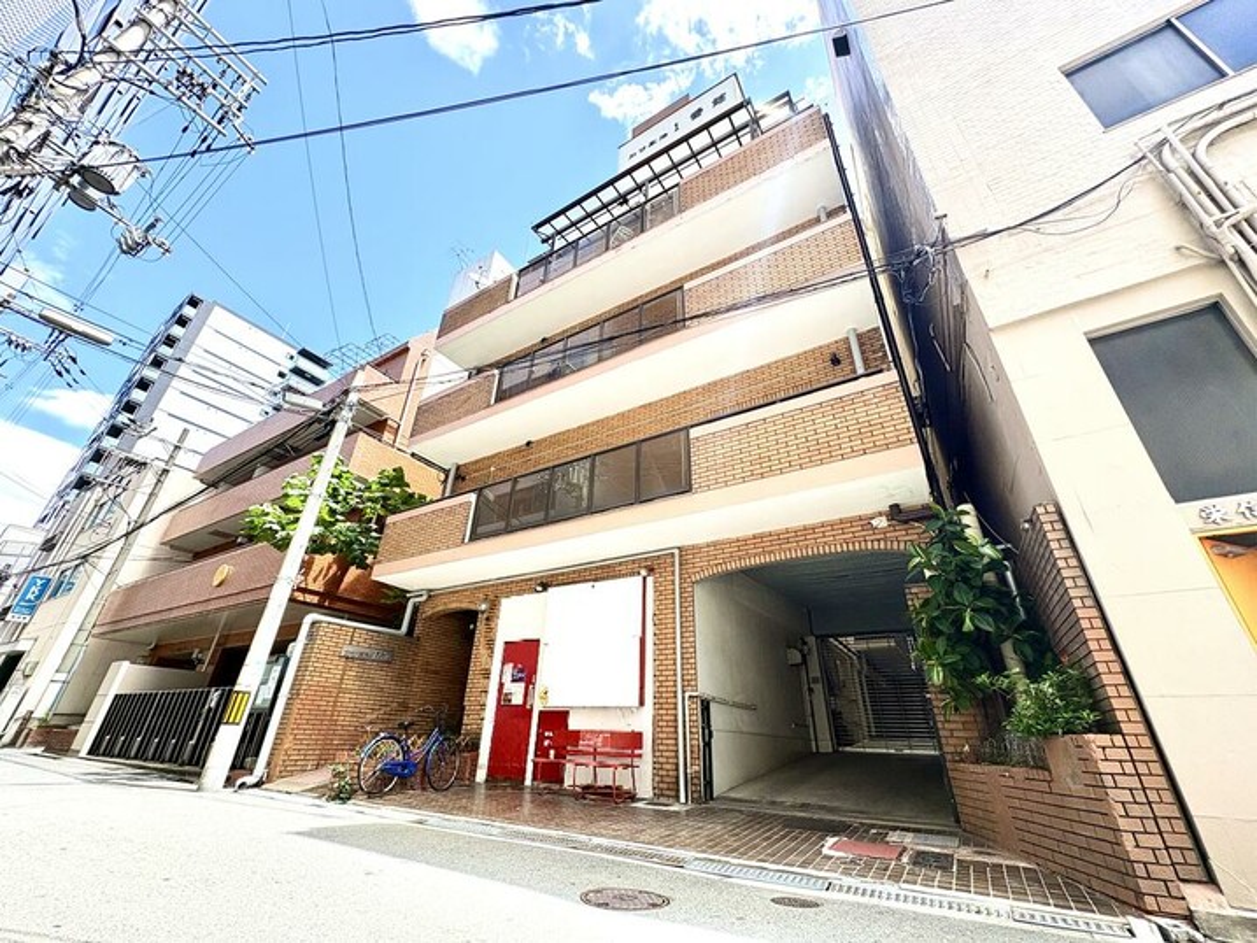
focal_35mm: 14
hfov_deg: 102.1
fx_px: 508
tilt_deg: +28.5
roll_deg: -2.1
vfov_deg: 85.7
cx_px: 628
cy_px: 472
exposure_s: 1/314
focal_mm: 2.22
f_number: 2.2
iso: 64
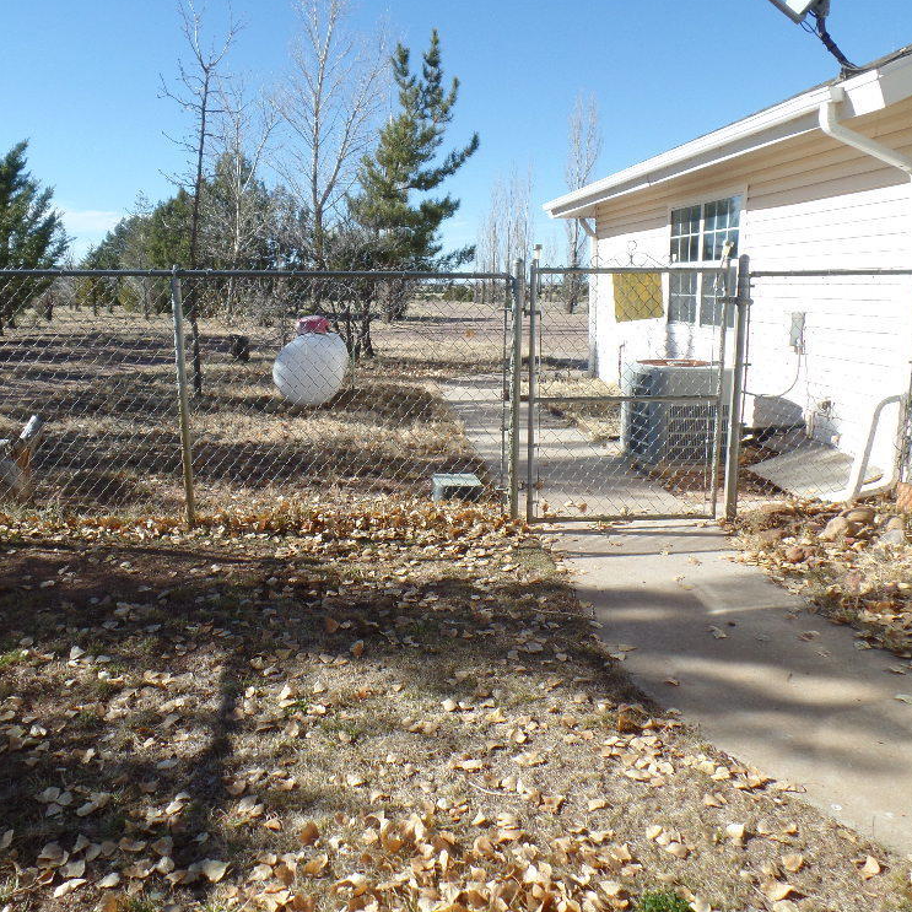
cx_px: 430
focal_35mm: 28
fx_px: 835
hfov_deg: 57.3
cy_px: 453
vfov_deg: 57.3
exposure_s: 1/750
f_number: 3.5
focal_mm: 4.1
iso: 80
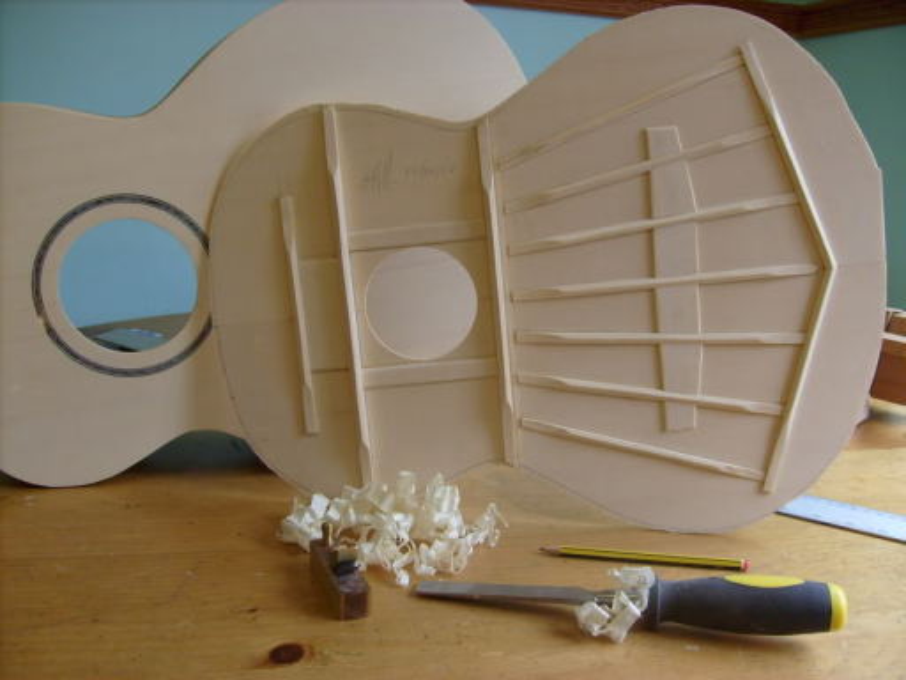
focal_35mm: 35
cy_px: 340
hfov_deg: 52.6
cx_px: 453
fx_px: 916
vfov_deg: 40.7
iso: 100
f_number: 2.8
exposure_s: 1/45
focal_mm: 5.8
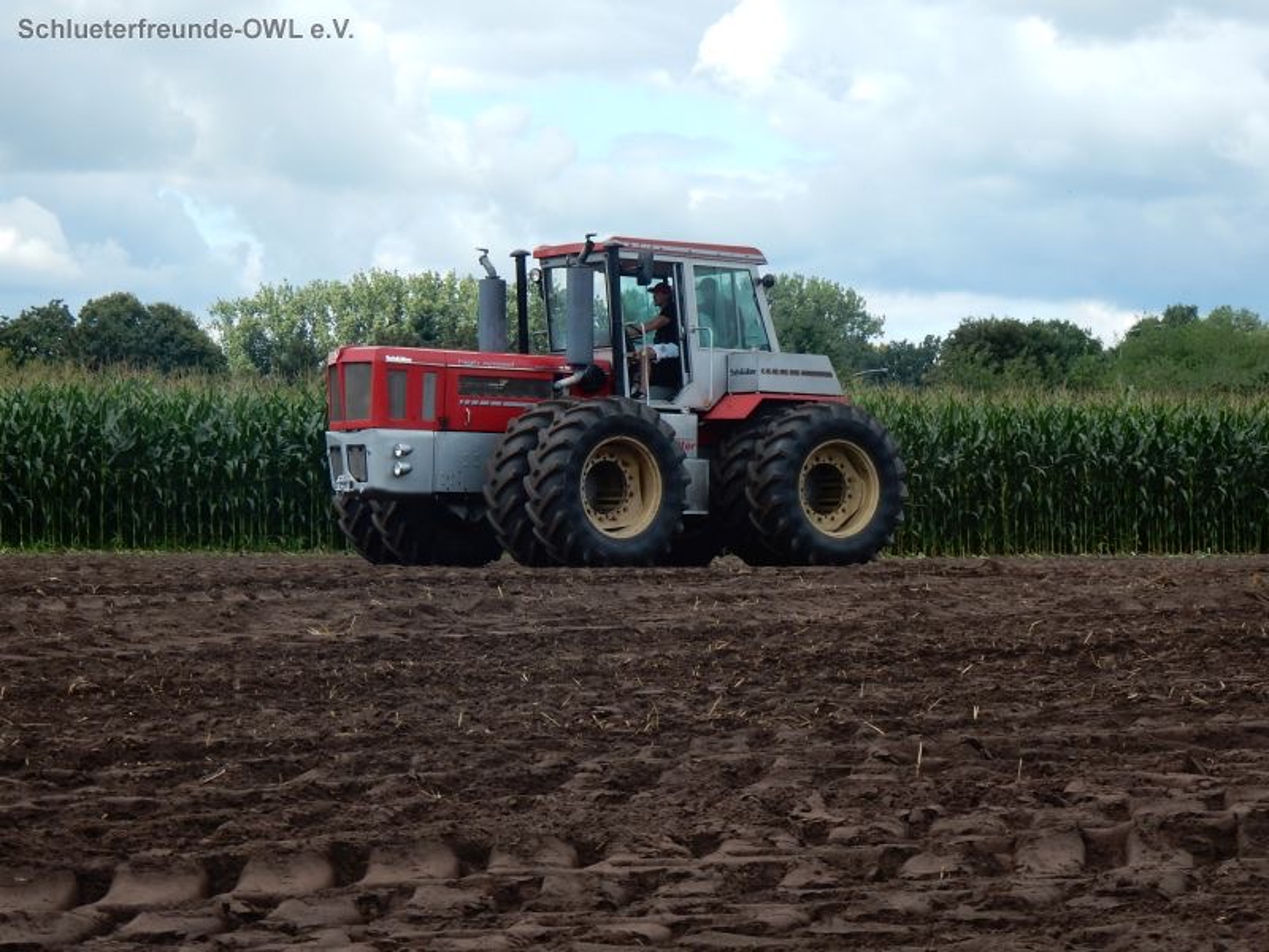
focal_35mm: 99
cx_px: 634
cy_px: 476
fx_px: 3629
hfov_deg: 19.8
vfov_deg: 14.9
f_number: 5.3
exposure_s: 1/320
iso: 125
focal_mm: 17.6
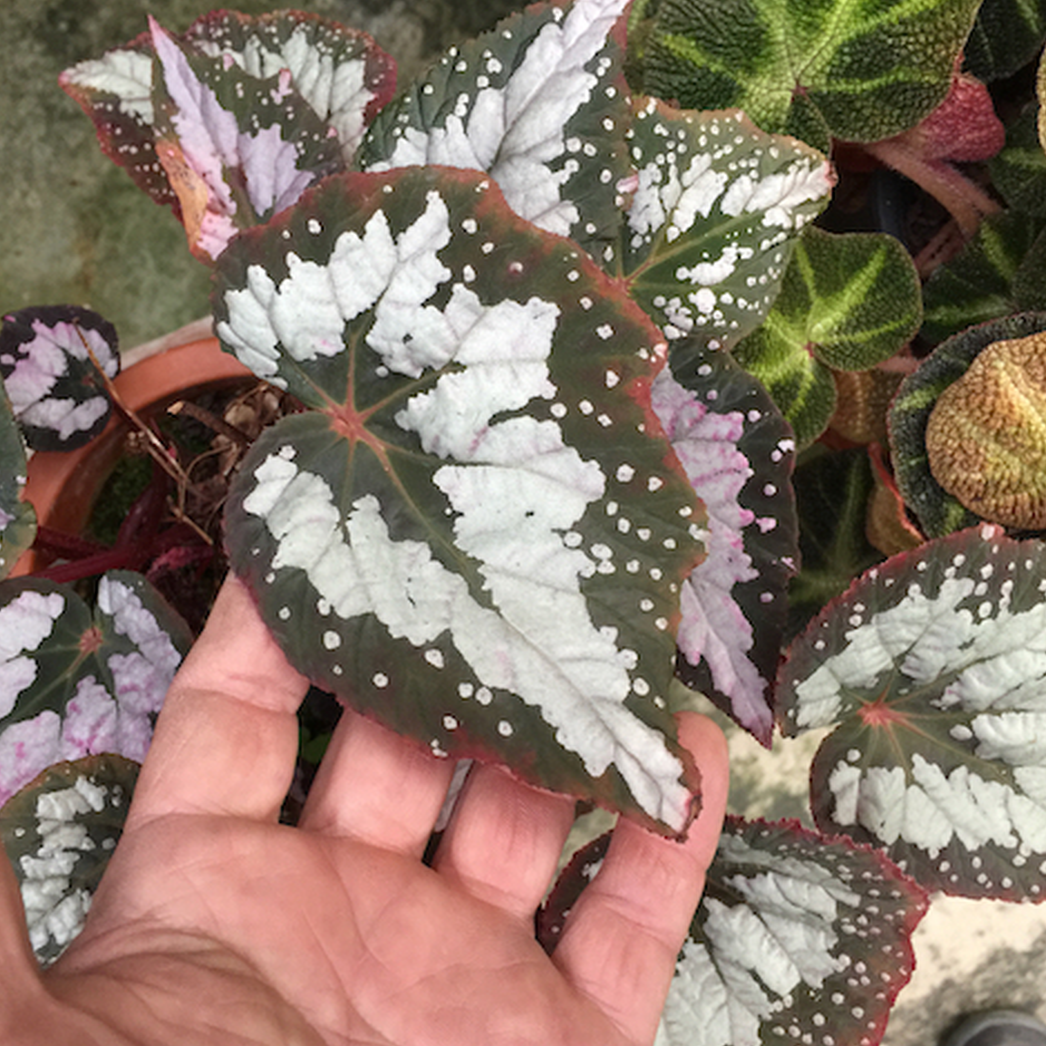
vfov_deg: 47.2
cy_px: 517
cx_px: 488
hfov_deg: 47.2
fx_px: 1197
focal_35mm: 35
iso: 64
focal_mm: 4.15
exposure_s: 1/15
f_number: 2.2
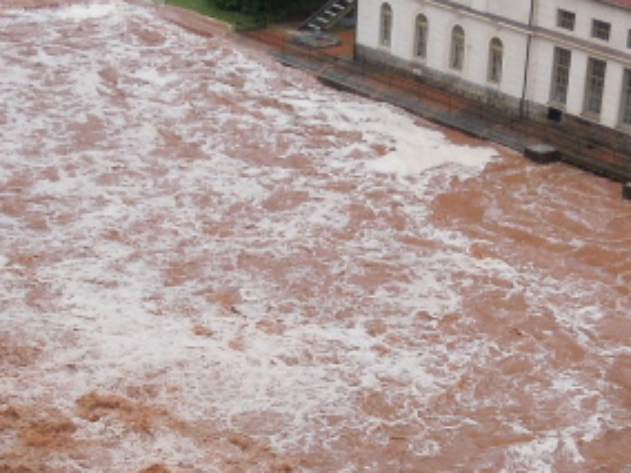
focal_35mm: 90
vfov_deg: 16.2
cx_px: 342
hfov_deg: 21.8
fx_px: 1641
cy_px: 431
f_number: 3.3
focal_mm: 4.5
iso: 100
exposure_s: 1/400
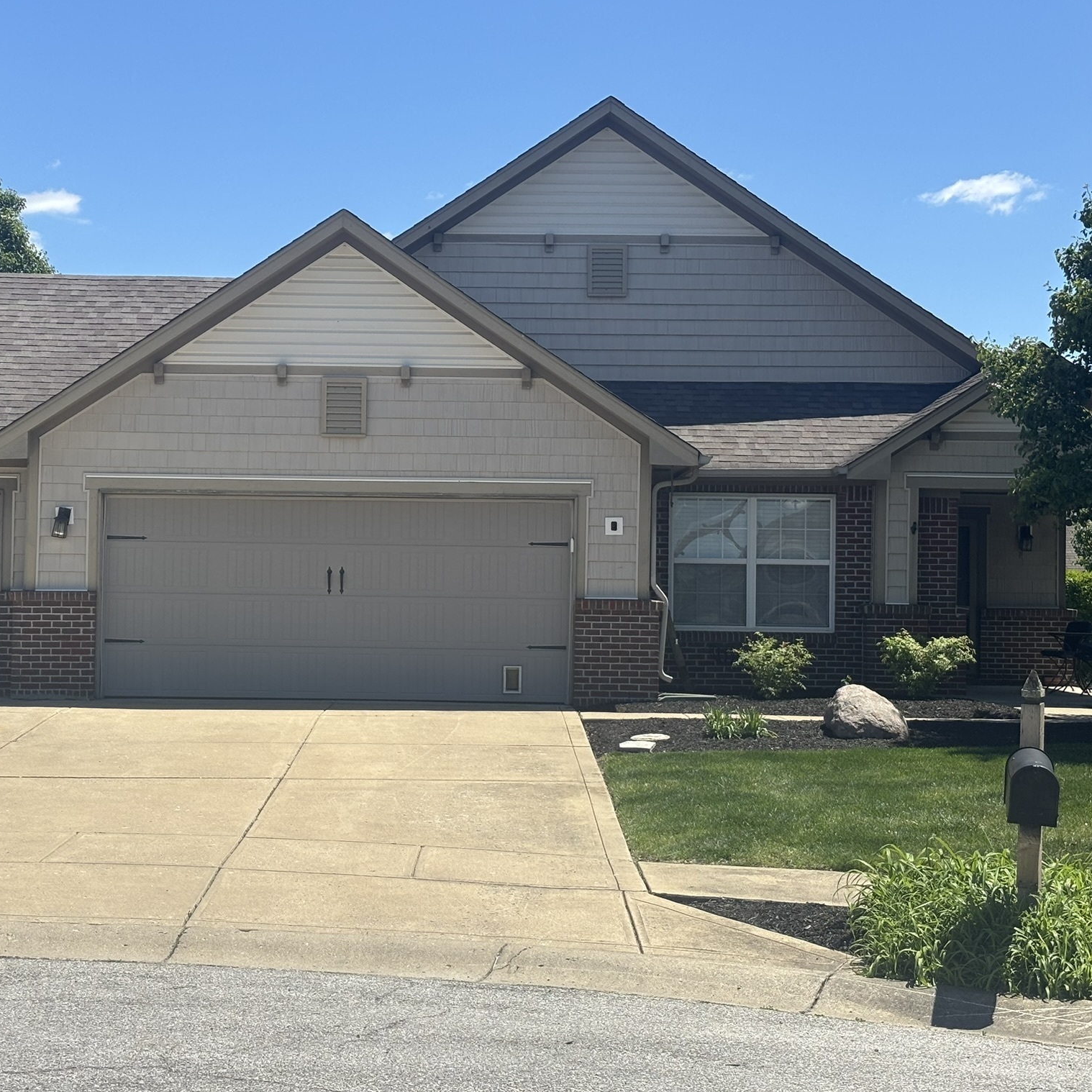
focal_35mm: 62
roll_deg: -0.4
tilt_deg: +2.0
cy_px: 548
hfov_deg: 27.7
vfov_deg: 27.7
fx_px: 2213
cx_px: 452
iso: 32
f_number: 1.6
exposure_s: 1/2857
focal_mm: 5.96
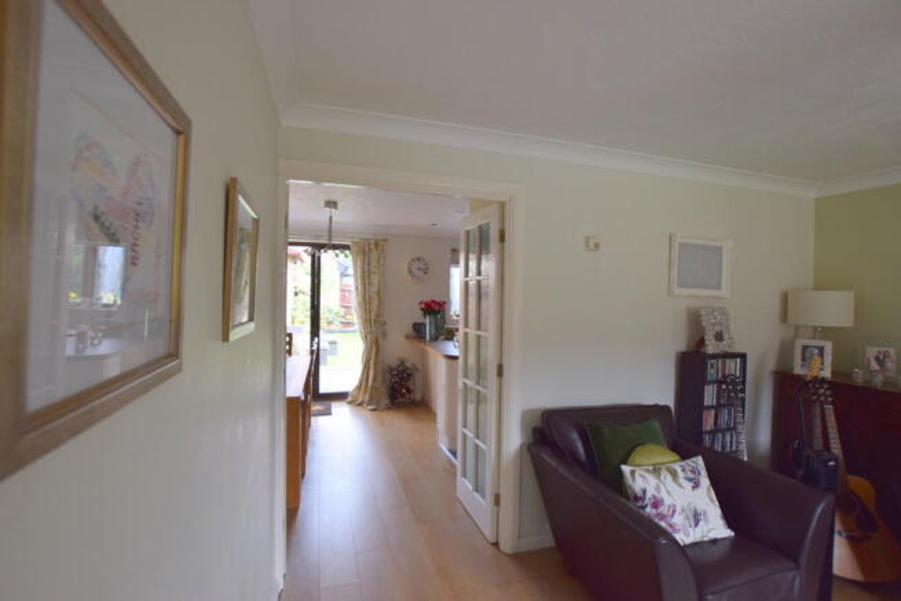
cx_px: 450
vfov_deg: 77.4
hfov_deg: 100.4
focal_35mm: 15
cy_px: 300
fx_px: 375
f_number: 5
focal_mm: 10
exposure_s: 1/100
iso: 400
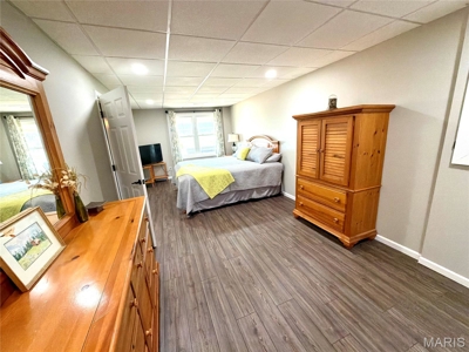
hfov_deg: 102.1
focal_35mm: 14
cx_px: 234
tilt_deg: -14.3
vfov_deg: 85.7
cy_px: 176
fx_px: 190
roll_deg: +3.9
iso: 250
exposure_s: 1/60
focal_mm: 2.22
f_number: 2.2
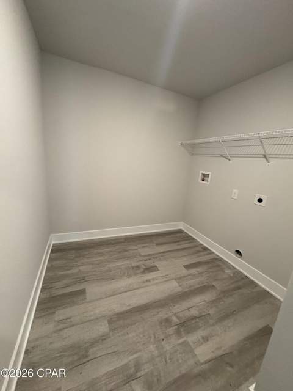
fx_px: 158
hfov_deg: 85.7
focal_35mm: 14
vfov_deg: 102.1
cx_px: 146
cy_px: 196
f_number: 2.2
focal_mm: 2.22
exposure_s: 1/60
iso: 320
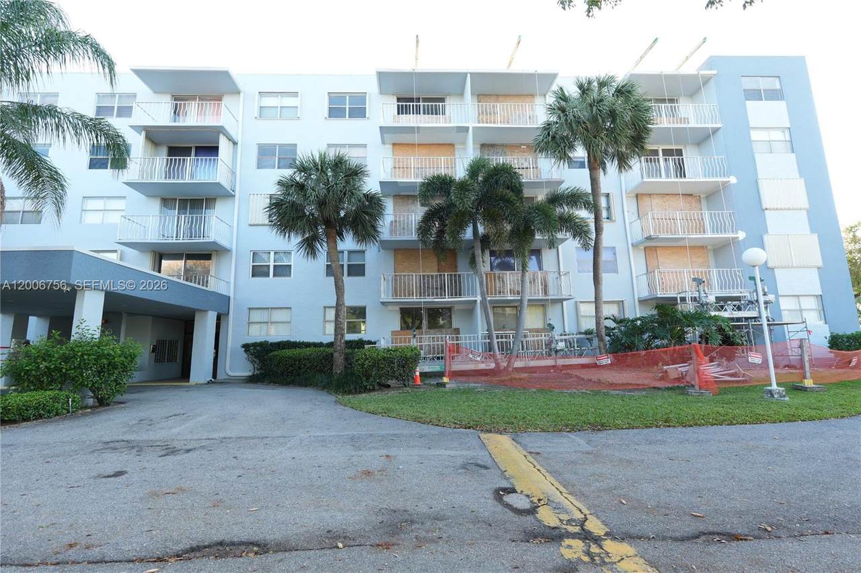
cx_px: 430
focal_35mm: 16
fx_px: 394
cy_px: 286
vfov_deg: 72.0
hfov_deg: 95.0
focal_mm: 11
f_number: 3.5
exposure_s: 1/100
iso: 100
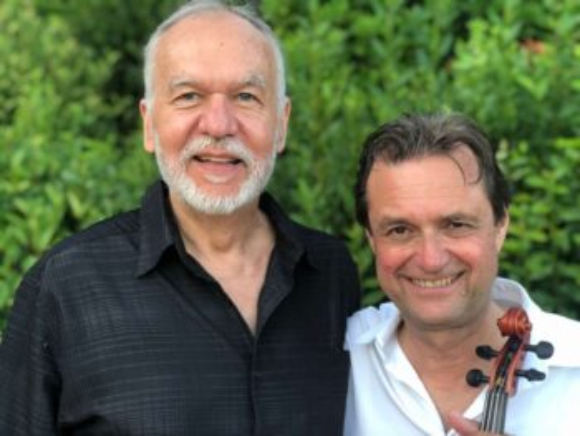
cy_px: 218
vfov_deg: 25.7
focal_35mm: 57
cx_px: 290
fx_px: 956
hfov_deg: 33.8
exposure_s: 1/30
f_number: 2.8
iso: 32
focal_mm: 6.6
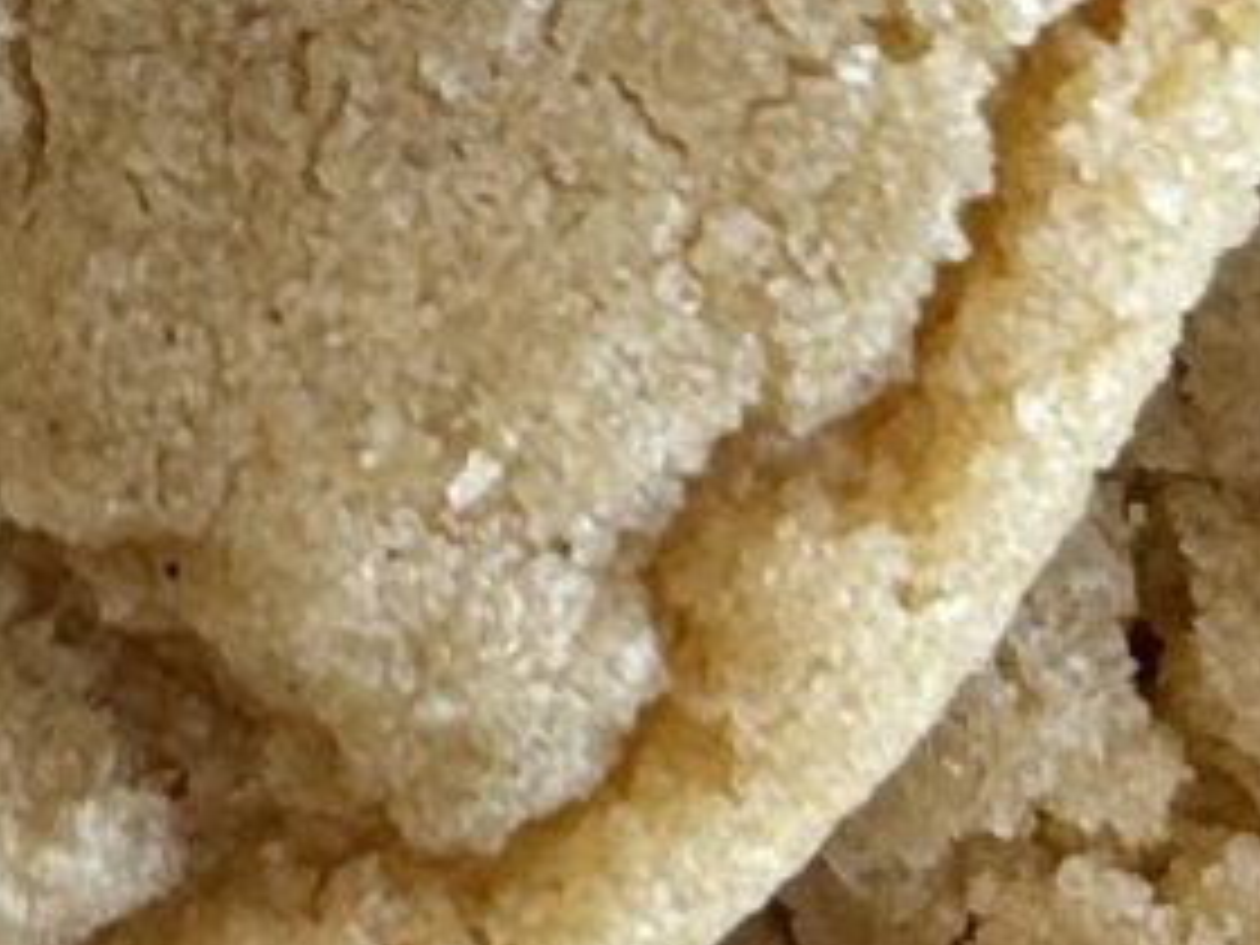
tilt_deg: -67.4
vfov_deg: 6.1
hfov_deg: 8.3
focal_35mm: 238
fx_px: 8663
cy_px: -891
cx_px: -162
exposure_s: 1/120
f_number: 1.5
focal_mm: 5.7
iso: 80
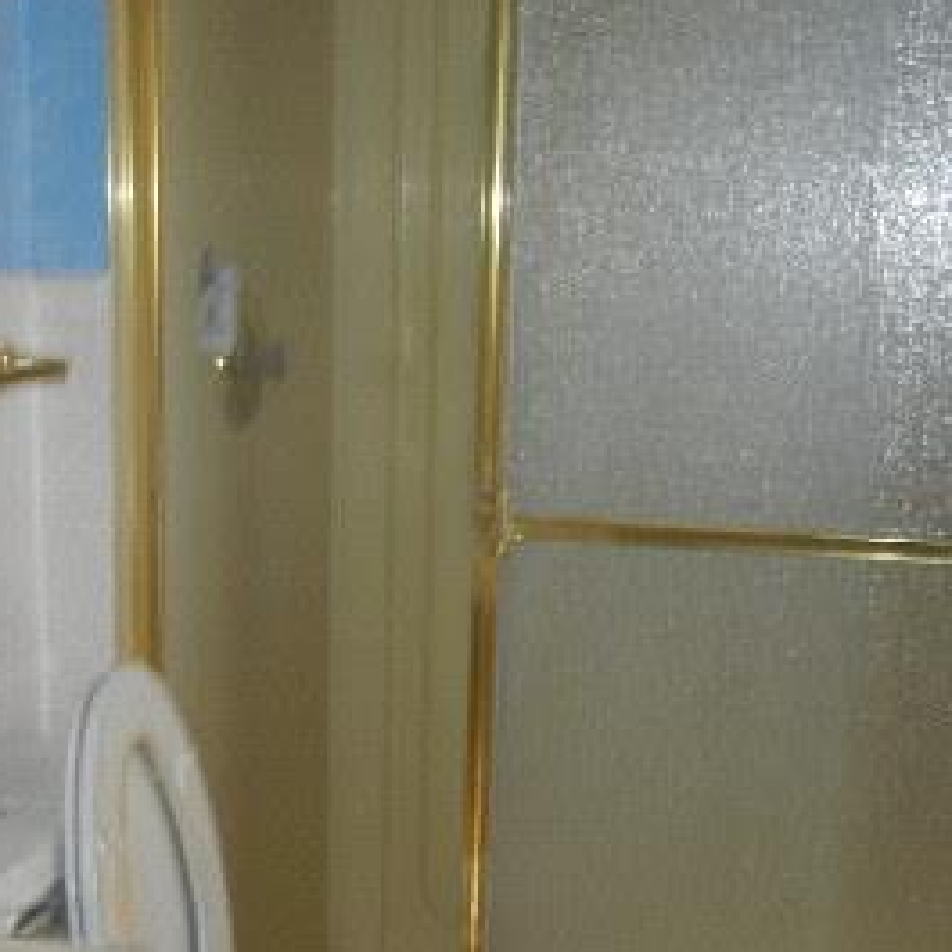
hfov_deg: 26.8
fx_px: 1991
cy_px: 729
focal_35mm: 64
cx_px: 381
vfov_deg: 26.5
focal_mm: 5.4
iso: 200
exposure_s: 1/30
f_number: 3.5
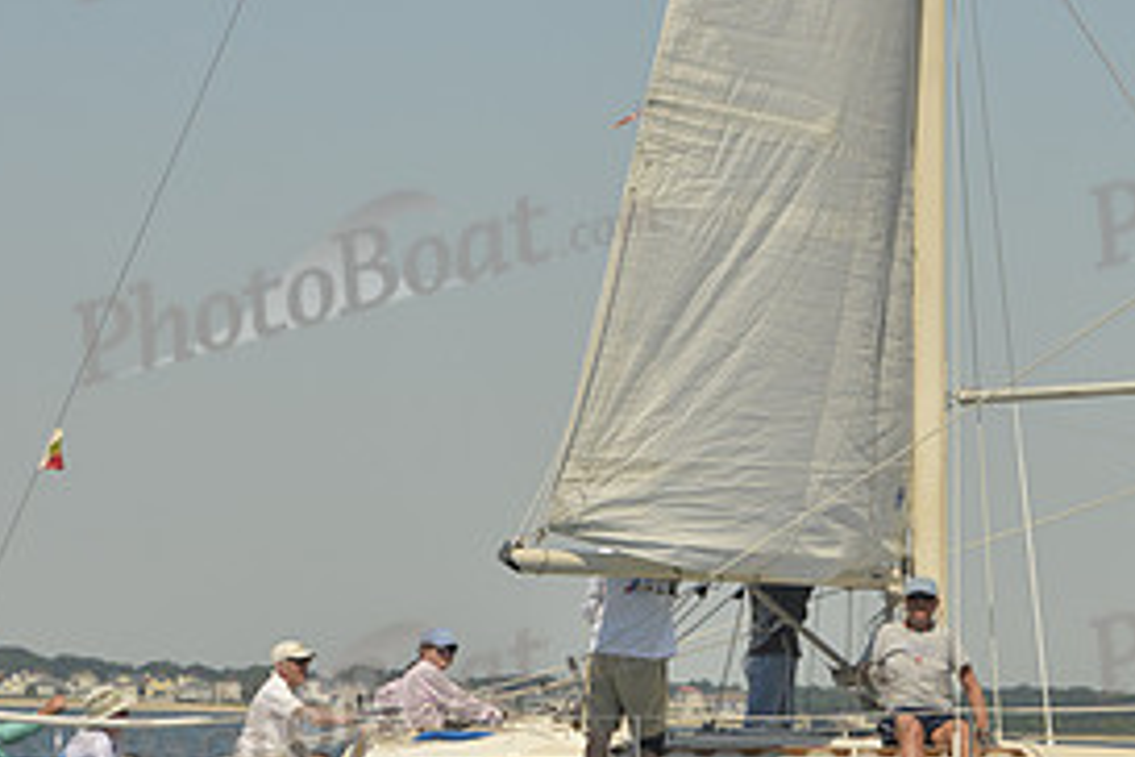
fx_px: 7030
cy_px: 435
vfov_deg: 6.2
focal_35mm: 223
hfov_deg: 9.2
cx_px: 877
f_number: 7.1
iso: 200
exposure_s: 1/800
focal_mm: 105
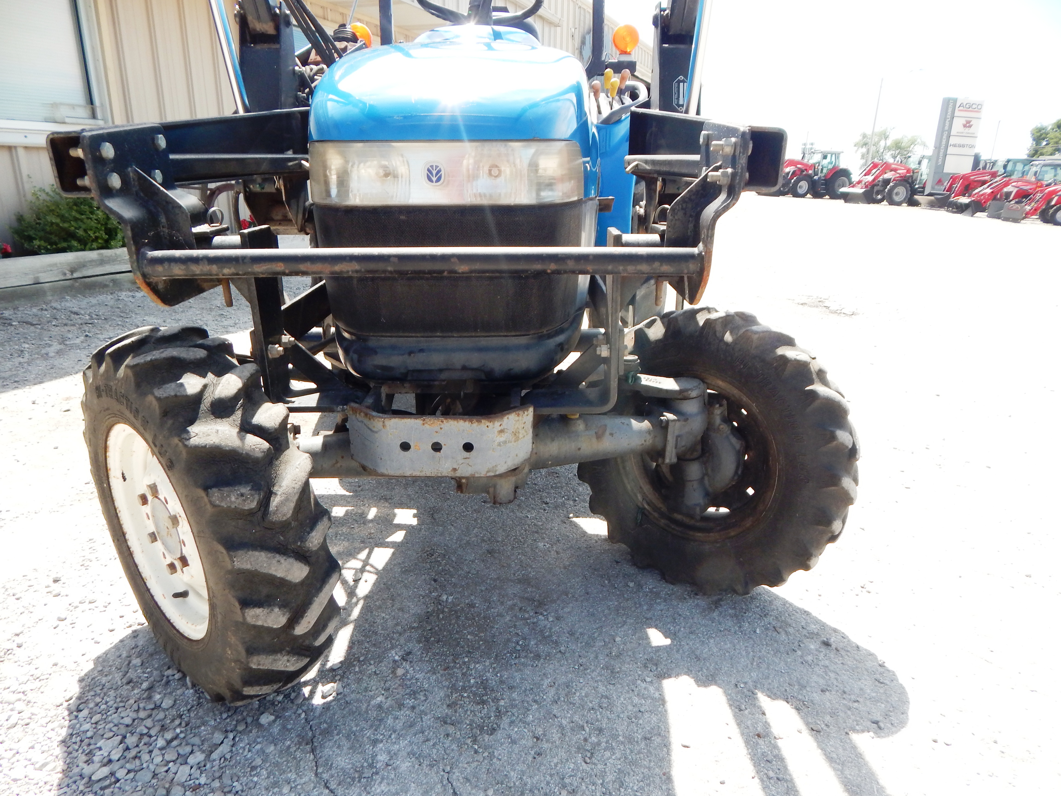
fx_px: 674
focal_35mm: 22
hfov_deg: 76.4
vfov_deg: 61.1
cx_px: 530
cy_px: 398
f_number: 3
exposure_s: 1/500
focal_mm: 4
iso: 125
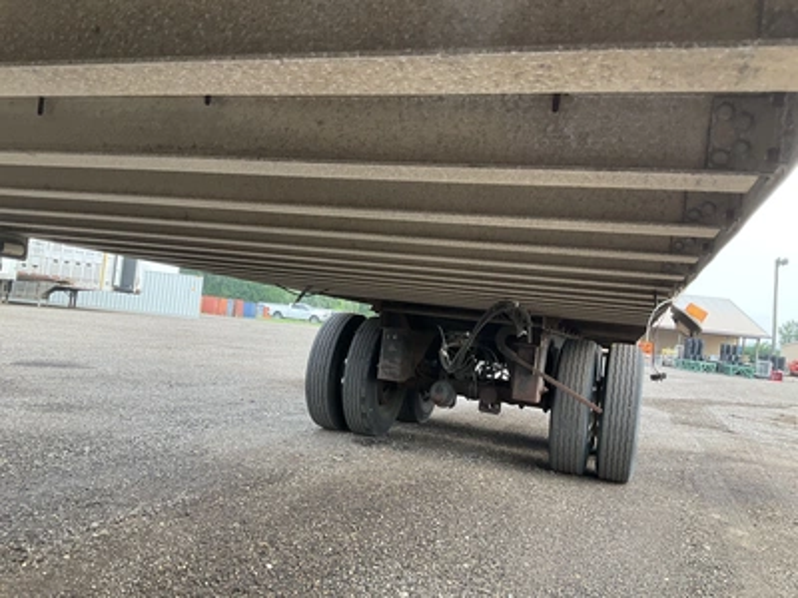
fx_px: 669
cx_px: 399
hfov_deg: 61.7
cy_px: 299
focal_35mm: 29
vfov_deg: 48.2
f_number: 1.8
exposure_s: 1/122
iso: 20
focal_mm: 3
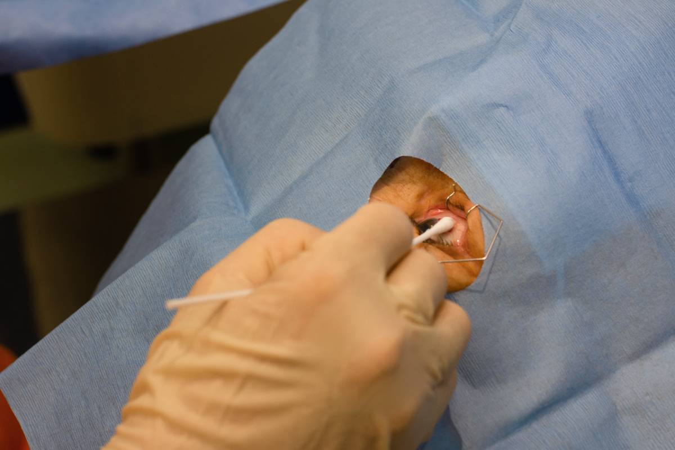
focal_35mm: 75
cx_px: 338
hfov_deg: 27.0
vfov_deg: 18.2
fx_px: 1406
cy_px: 225
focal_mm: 50
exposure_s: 1/100
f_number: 5.6
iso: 400
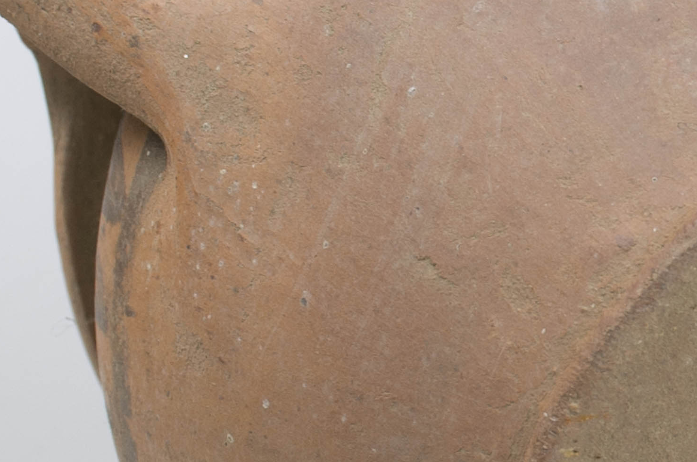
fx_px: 3091
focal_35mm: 160
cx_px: 677
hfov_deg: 12.7
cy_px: 263
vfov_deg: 8.5
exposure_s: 1/200
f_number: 7.1
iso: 100
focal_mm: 32
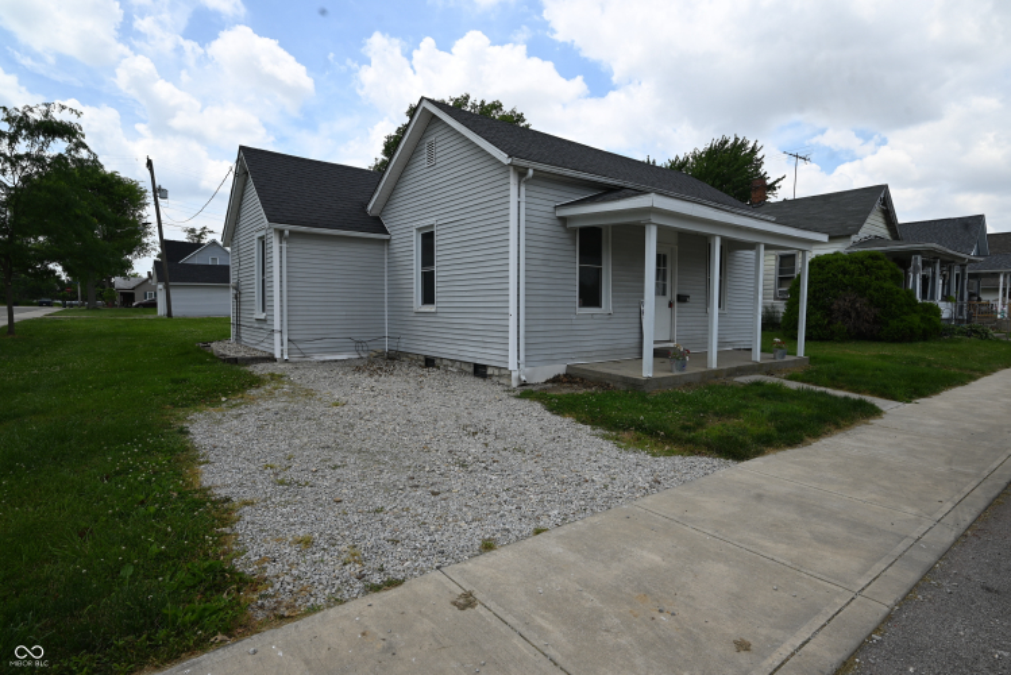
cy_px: 338
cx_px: 506
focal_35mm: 18
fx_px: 506
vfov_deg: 67.4
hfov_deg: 90.0
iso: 100
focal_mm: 18
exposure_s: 1/250
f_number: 8
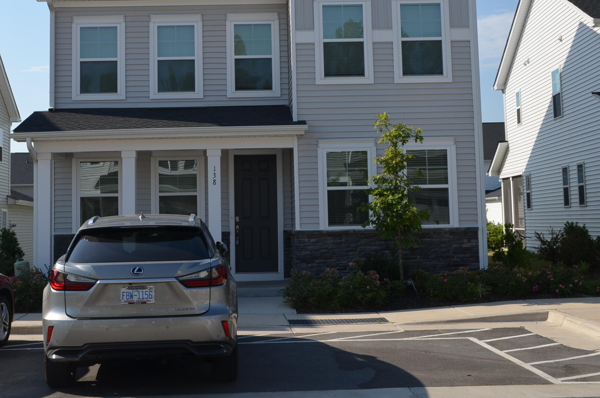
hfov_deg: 38.8
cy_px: 126
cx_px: 247
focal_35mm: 51
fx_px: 848
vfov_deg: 26.2
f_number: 8
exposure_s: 1/250
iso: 110
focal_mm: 24
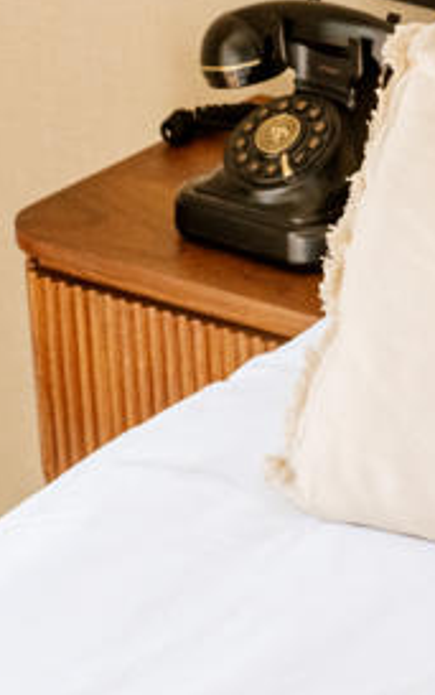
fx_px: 4791
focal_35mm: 253
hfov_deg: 5.2
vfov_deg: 8.2
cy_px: -90
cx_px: 529
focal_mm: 35
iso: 640
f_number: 4.5
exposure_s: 1/125
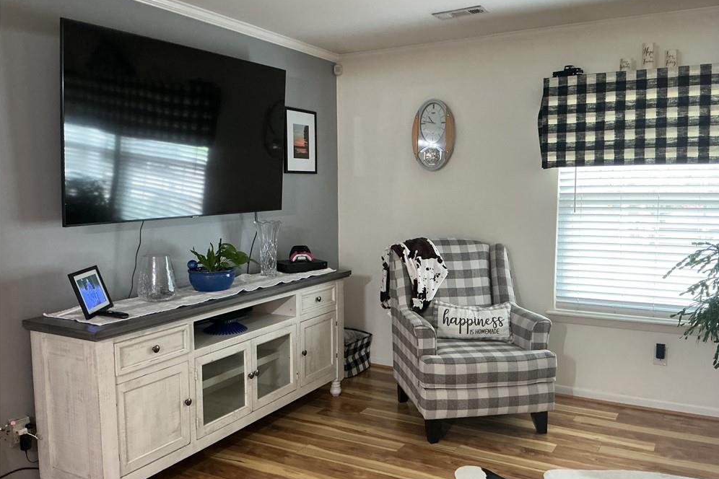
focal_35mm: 31
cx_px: 365
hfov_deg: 60.3
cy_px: 250
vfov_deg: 42.3
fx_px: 619
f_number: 1.8
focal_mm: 3
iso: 250
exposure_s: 1/40
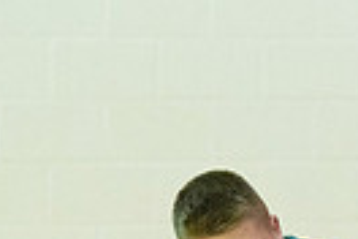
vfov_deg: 2.5
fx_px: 5469
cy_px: 436
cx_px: 231
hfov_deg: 3.7
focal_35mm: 550
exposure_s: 1/640
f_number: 4.5
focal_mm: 125
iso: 6400
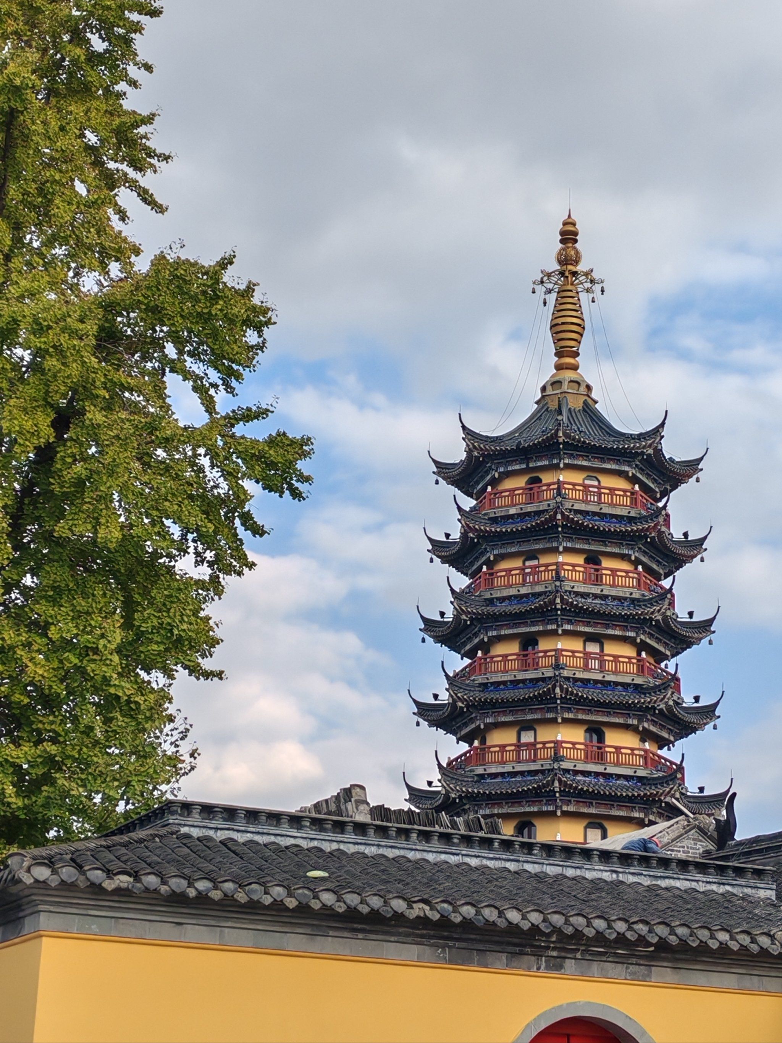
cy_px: 522
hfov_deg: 22.6
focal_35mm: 65
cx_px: 391
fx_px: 1958
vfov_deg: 29.8
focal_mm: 5.52
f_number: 1.95
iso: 50
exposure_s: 1/833
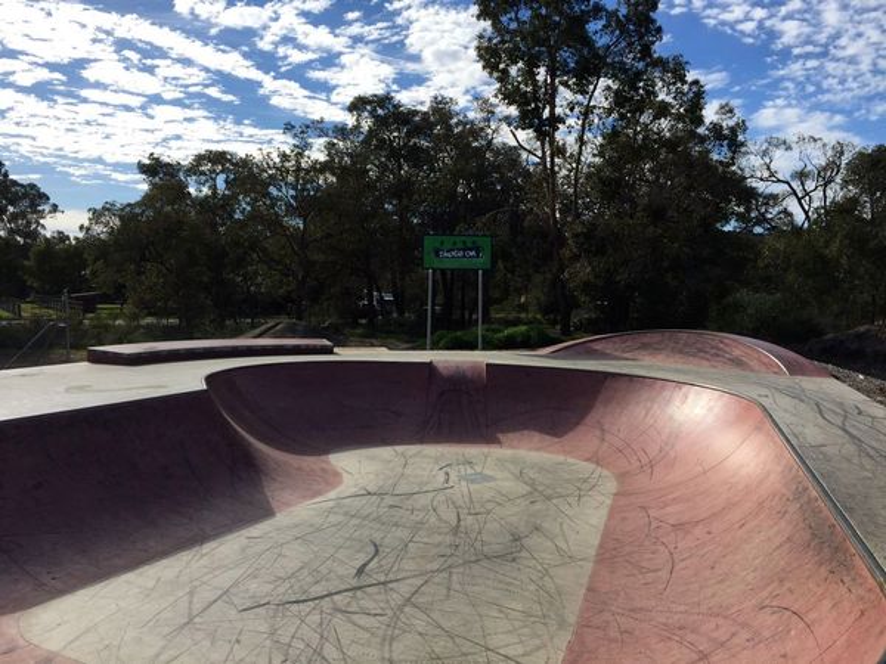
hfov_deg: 61.7
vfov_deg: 48.2
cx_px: 443
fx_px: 742
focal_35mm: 29
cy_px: 332
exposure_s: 1/2639
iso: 32
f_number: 2.2
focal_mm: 4.15
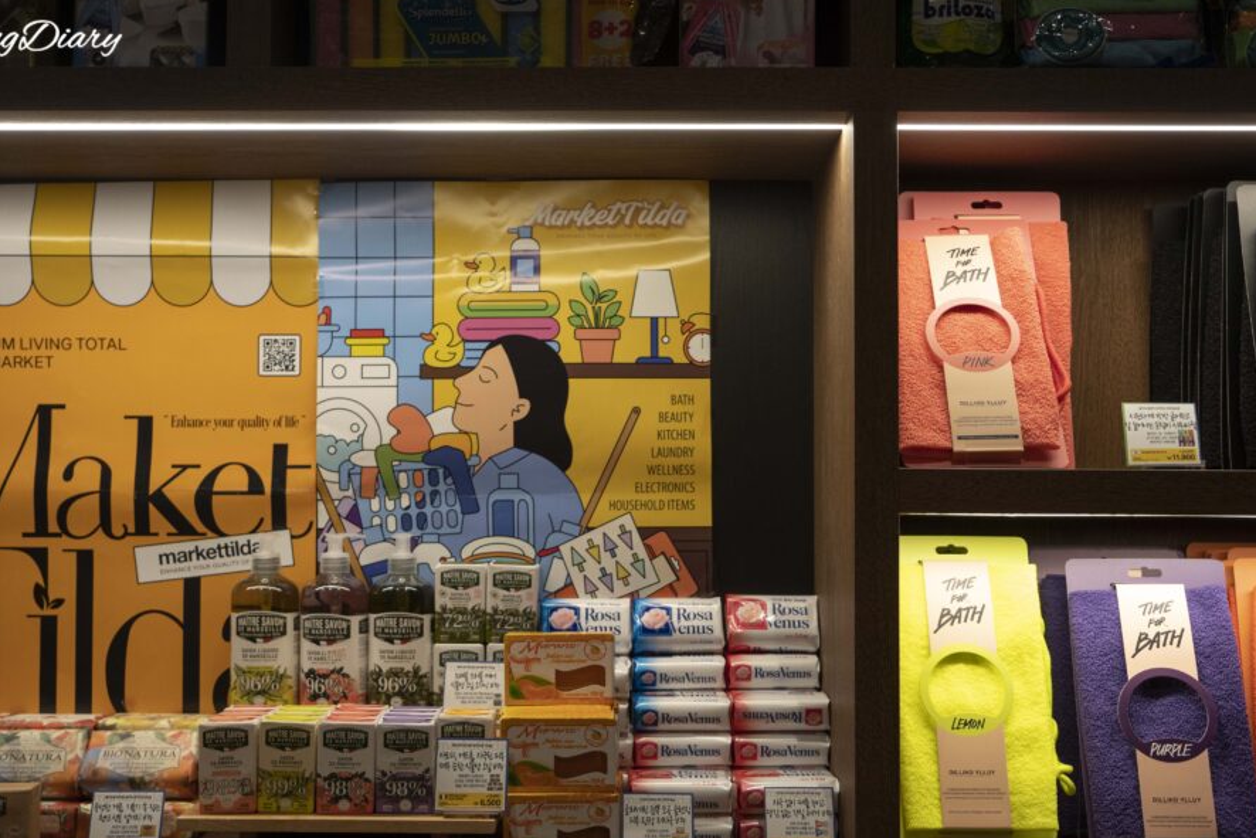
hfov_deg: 51.9
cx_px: 611
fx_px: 1291
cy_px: 473
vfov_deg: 35.9
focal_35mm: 37
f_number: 4.5
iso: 1250
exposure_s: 1/160
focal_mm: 32
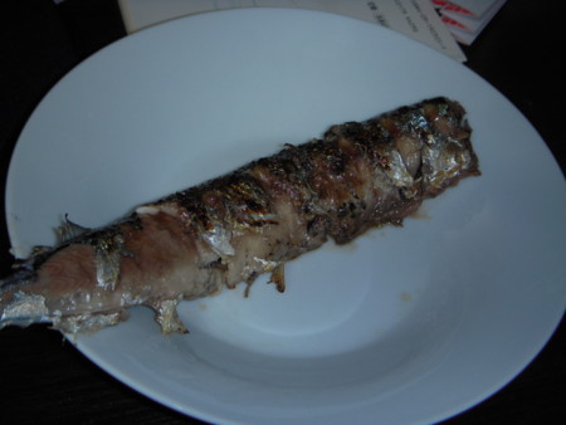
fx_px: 932
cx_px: 283
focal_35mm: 57
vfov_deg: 25.7
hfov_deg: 33.8
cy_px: 212
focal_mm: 9.4
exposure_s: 1/30
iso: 100
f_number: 3.6
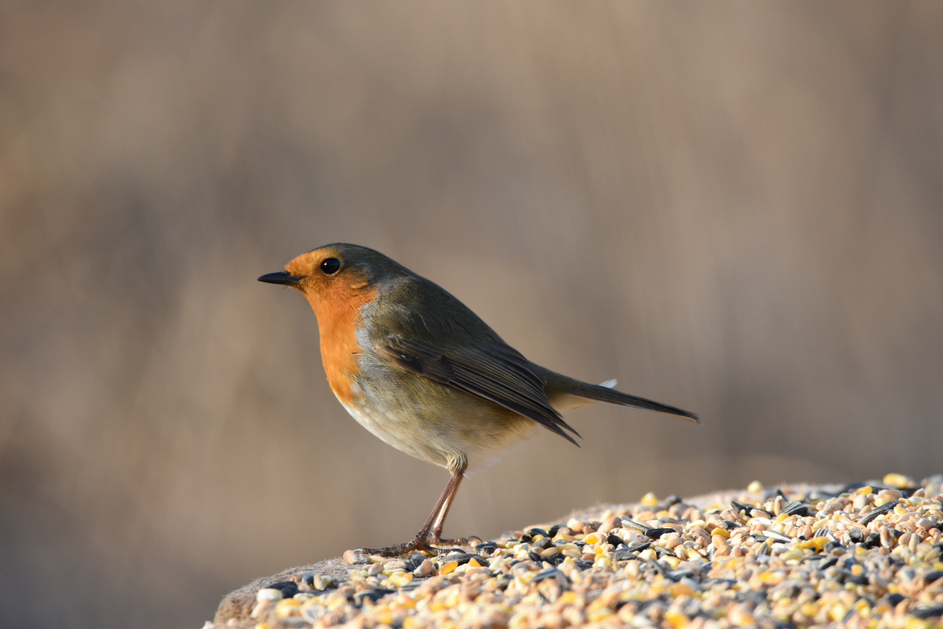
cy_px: 314
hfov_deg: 2.5
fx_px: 21609
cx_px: 472
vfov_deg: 1.7
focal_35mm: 825
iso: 400
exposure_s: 1/350
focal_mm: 550
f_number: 6.3
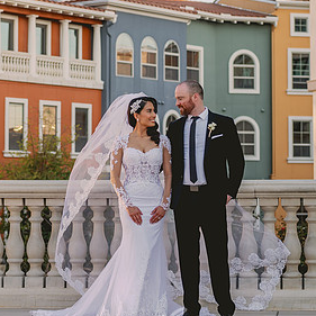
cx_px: 153
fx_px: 1260
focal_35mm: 122
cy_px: 84
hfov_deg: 14.3
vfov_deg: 14.2
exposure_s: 1/500
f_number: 2.8
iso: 50
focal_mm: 50
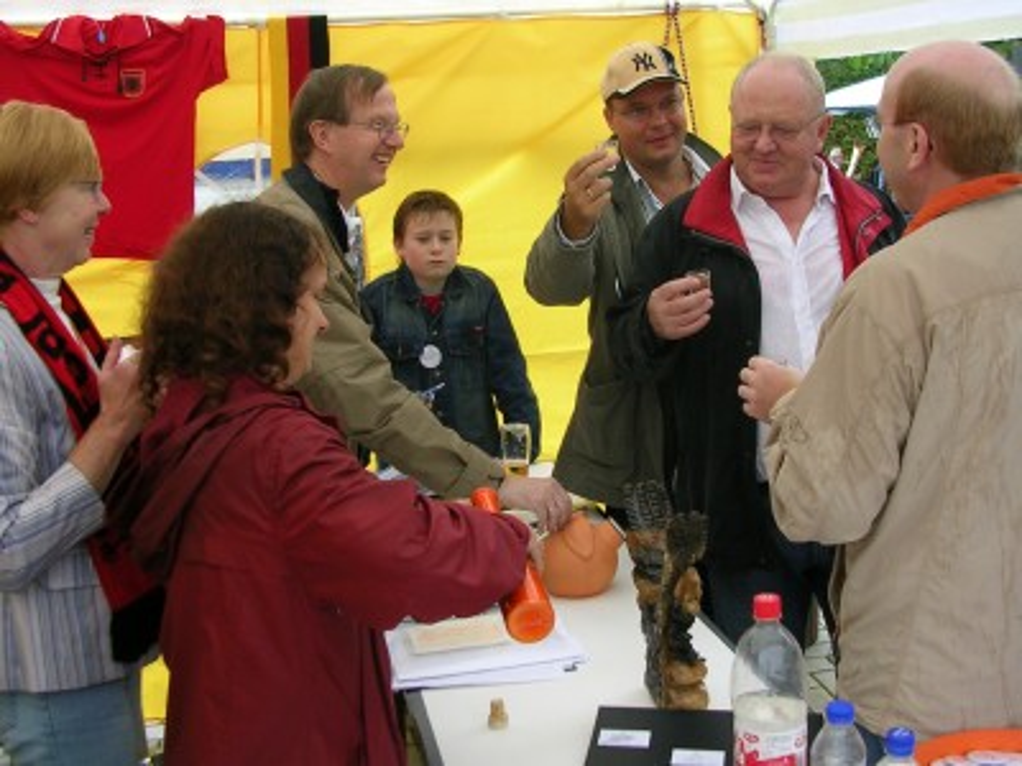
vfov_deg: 37.7
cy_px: 383
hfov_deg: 49.0
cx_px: 511
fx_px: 1122
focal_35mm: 38
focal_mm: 5.8
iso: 50
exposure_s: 1/68.5
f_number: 2.8
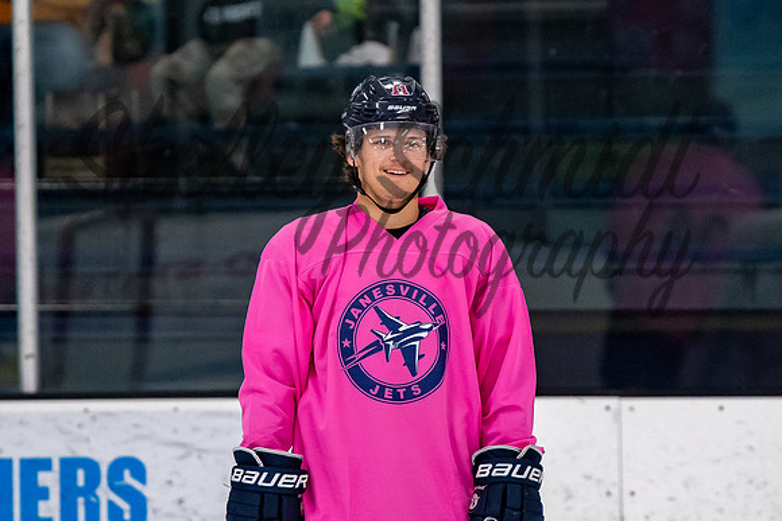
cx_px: 396
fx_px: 10199
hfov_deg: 4.4
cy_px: 179
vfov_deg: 2.9
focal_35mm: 469
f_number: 3.5
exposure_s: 1/800
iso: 2000
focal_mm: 200
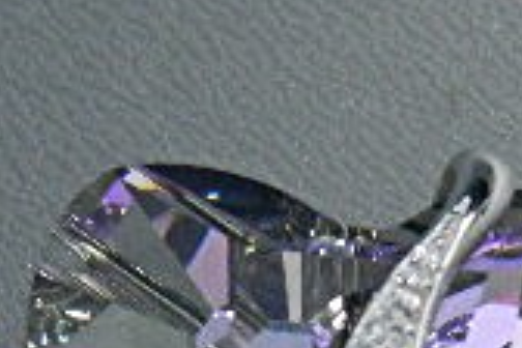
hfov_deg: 7.6
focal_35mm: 270
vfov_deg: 5.1
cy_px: 463
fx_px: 3915
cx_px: 345
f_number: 8.2
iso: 800
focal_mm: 12.2
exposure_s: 1/30
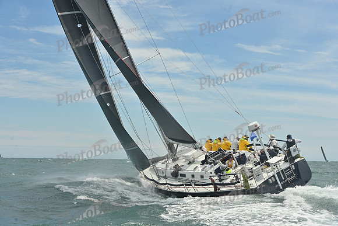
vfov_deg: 19.5
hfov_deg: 28.8
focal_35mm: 70
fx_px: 657
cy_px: 113
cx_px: 169
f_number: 9
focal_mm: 70
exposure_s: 1/1250
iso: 250
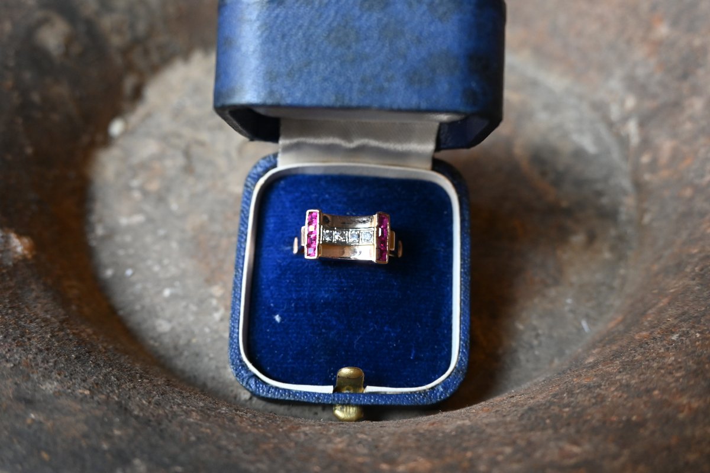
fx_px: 873
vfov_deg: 30.3
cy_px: 236
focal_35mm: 44
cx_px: 355
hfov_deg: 44.3
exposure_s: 1/50
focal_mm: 29.5
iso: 1100
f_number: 6.3
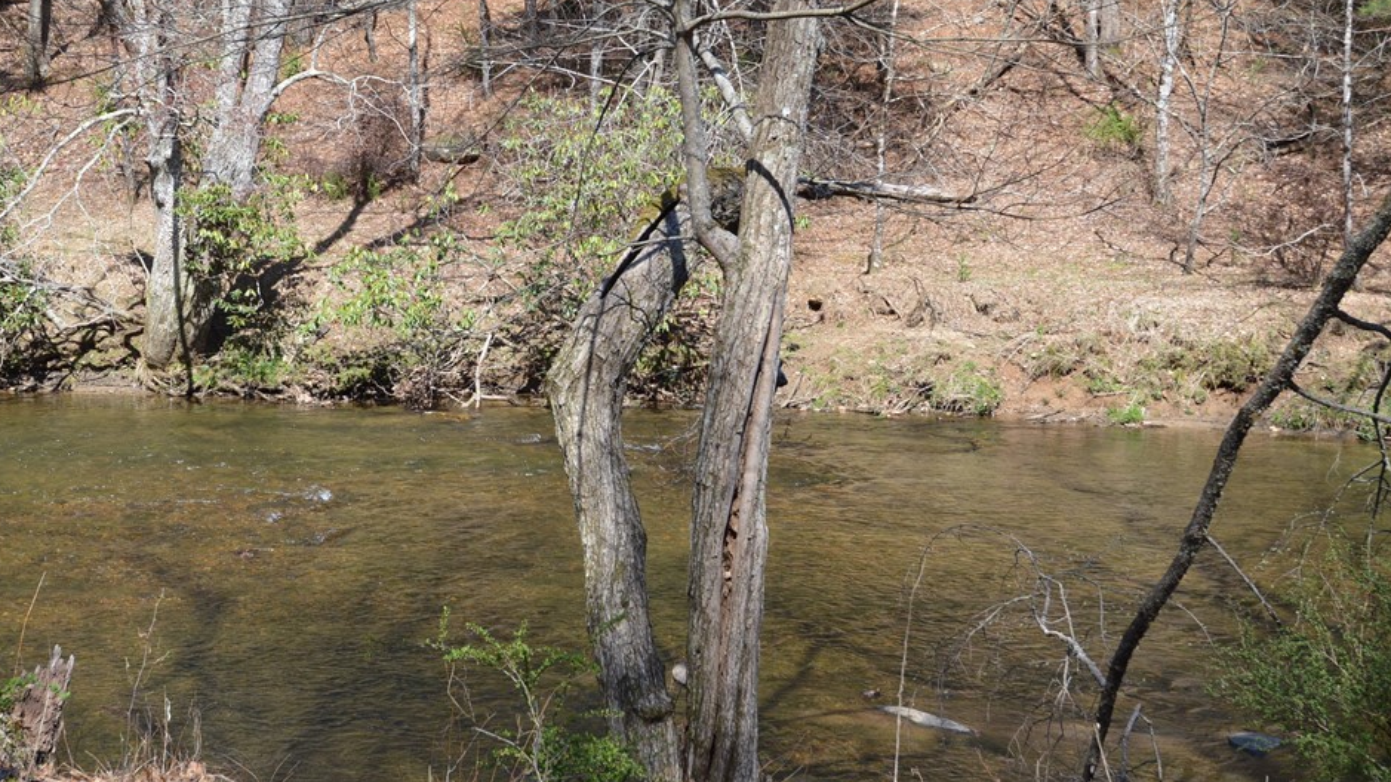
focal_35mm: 64
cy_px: 256
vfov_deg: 18.9
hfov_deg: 33.0
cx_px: 592
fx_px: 2346
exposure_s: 1/160
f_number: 6.3
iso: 100
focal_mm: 35
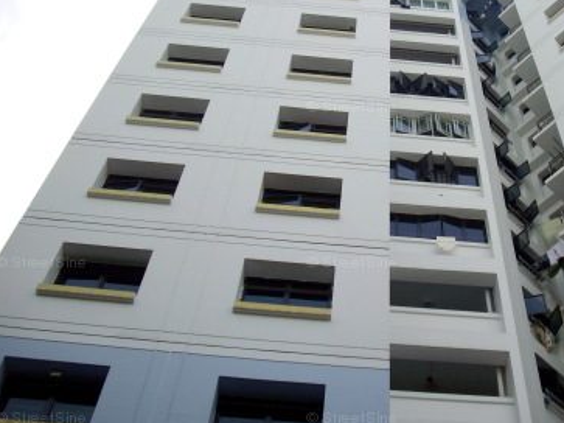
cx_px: 423
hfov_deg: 33.7
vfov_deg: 25.8
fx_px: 912
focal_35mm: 56
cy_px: 109
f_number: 5.6
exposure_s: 1/200
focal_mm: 6.2
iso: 80
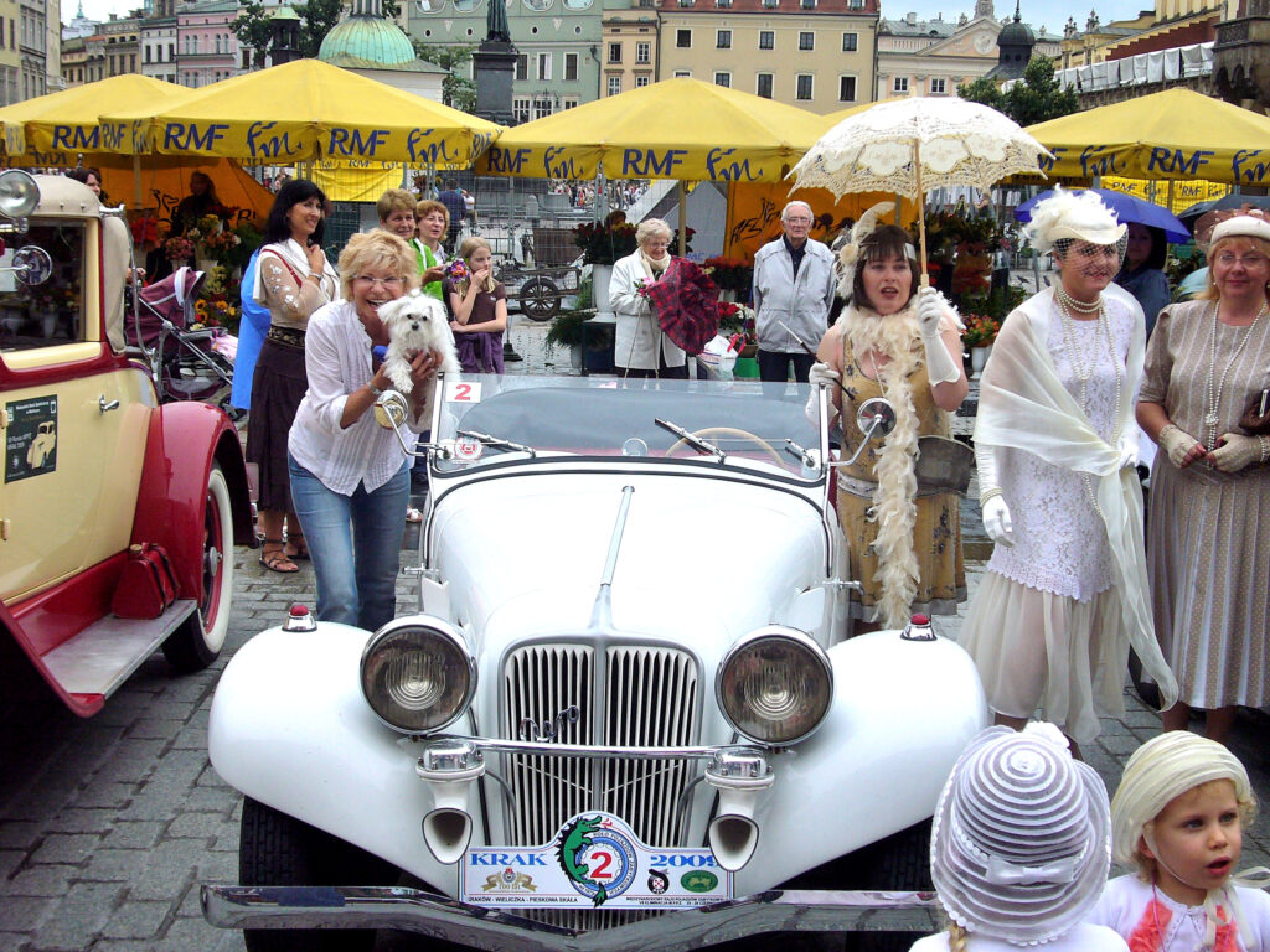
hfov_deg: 38.9
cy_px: 476
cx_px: 635
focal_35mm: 49
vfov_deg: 29.7
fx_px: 1798
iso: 80
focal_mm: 8.1
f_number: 3.6
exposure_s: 1/400
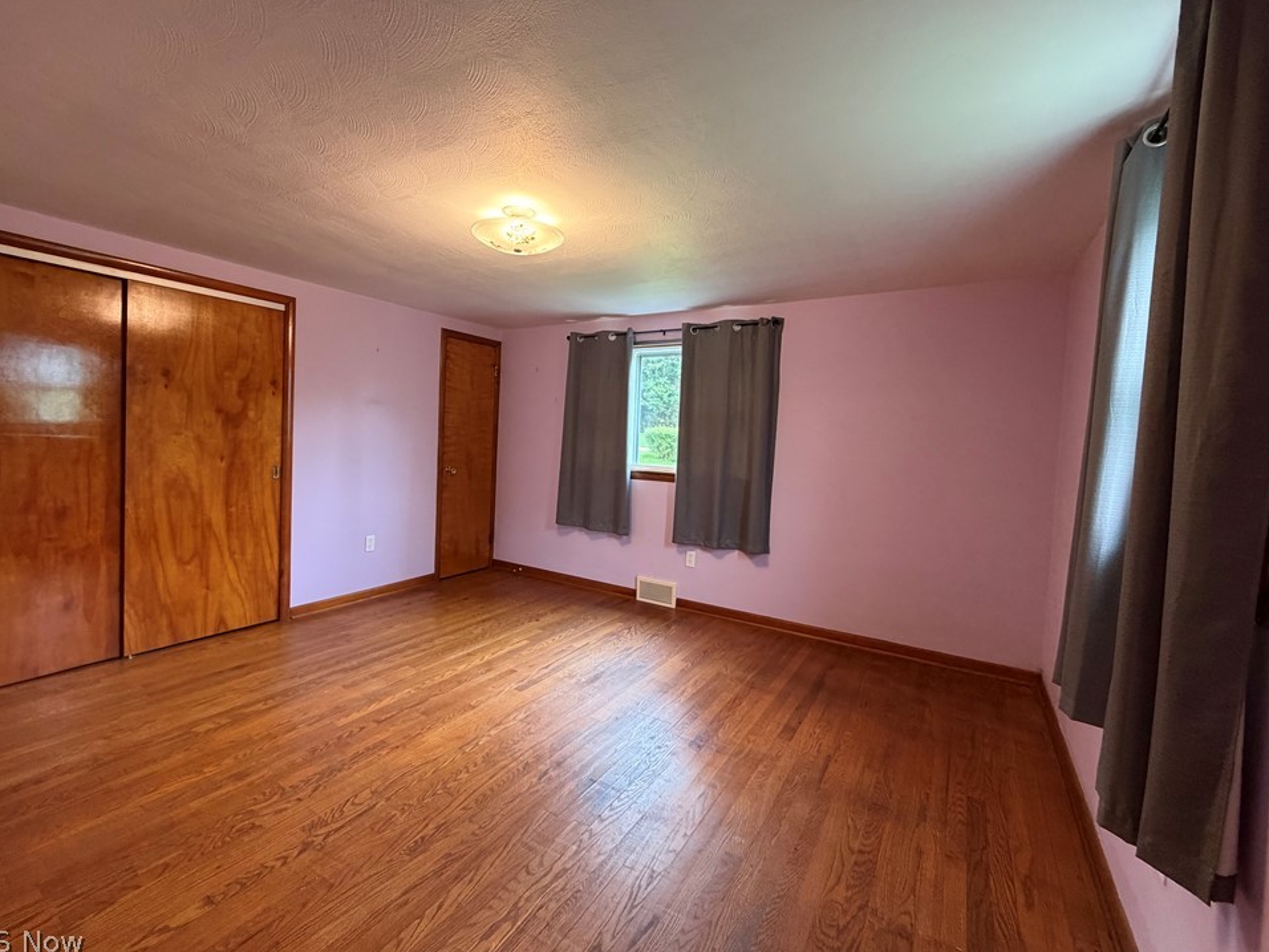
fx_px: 550
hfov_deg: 98.2
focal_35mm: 15
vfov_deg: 81.7
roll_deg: -1.8
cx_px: 625
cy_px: 454
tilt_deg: -1.2
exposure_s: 1/65
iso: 320
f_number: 2.2
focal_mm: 2.22
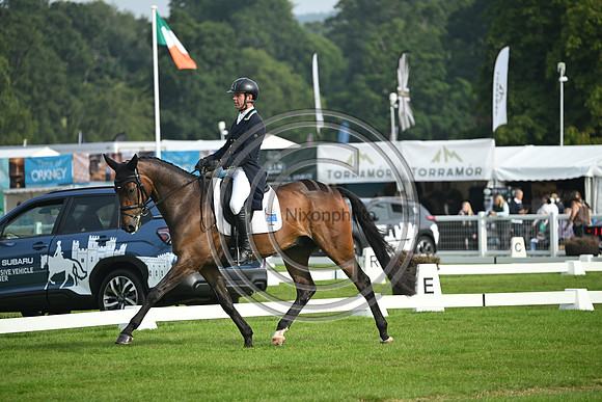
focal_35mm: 250
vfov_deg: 5.5
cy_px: 201
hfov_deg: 8.2
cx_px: 301
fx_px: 4181
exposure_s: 1/1250
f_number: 5
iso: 400
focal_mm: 250
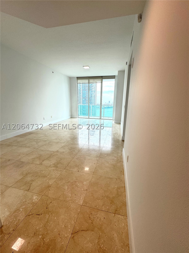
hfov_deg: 85.7
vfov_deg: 102.1
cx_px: 94
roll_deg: -0.9
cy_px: 126
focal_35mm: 14
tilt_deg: -13.8
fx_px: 102
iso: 80
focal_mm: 2.22
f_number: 2.2
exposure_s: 1/120
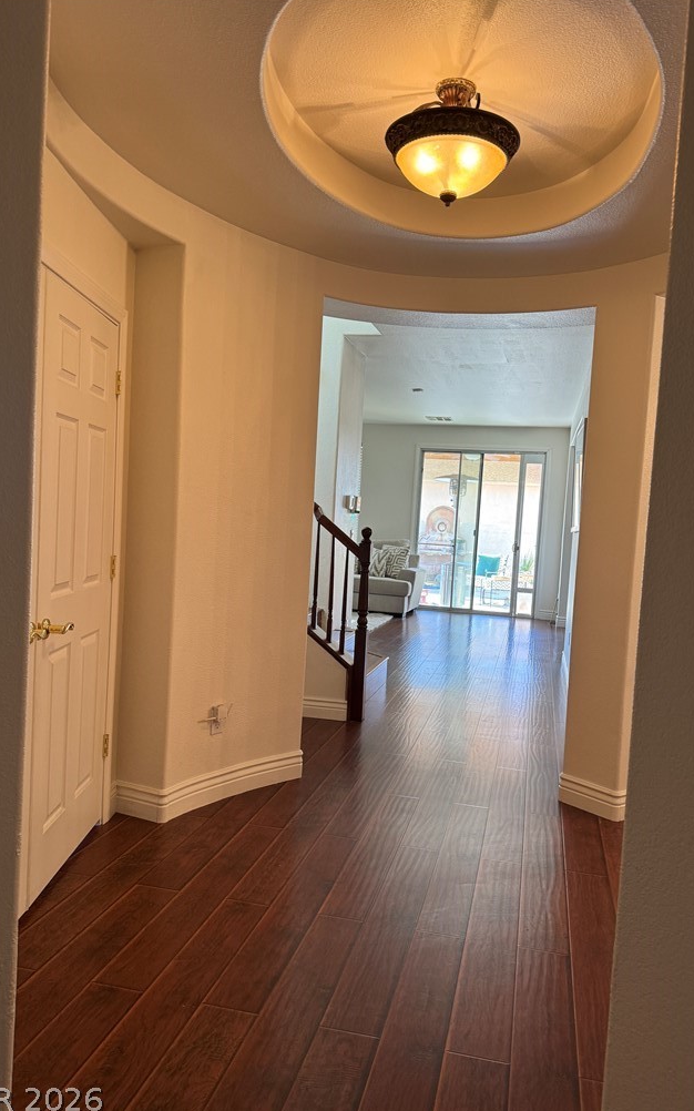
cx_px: 369
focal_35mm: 26
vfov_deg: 70.4
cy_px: 558
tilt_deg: -3.0
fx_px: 787
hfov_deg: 47.6
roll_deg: -3.5
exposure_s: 1/120
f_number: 1.78
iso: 200
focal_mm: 6.76
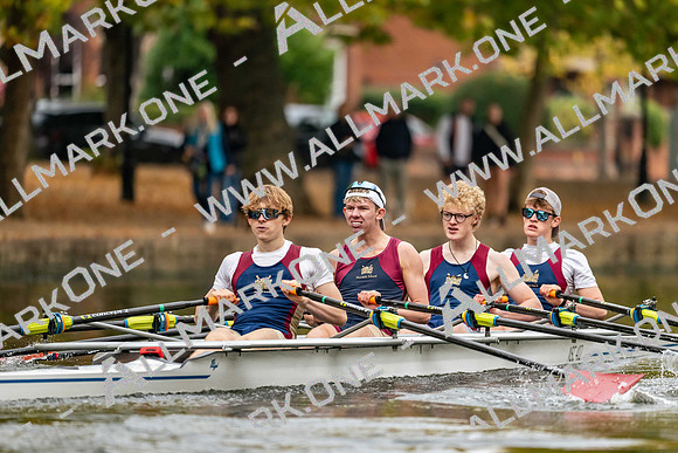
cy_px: 226
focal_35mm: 400
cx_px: 339
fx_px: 7535
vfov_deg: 3.4
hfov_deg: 5.2
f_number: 4.5
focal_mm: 400
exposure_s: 1/2500
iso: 2200
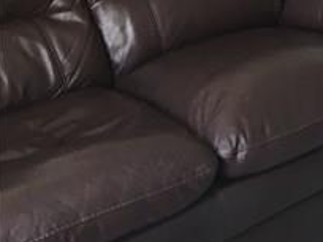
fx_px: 849
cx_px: 502
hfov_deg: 18.7
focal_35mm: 91
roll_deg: +2.1
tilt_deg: -15.2
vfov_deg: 15.2
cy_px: -103
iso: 25
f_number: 2.2
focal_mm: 4.15
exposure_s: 1/30
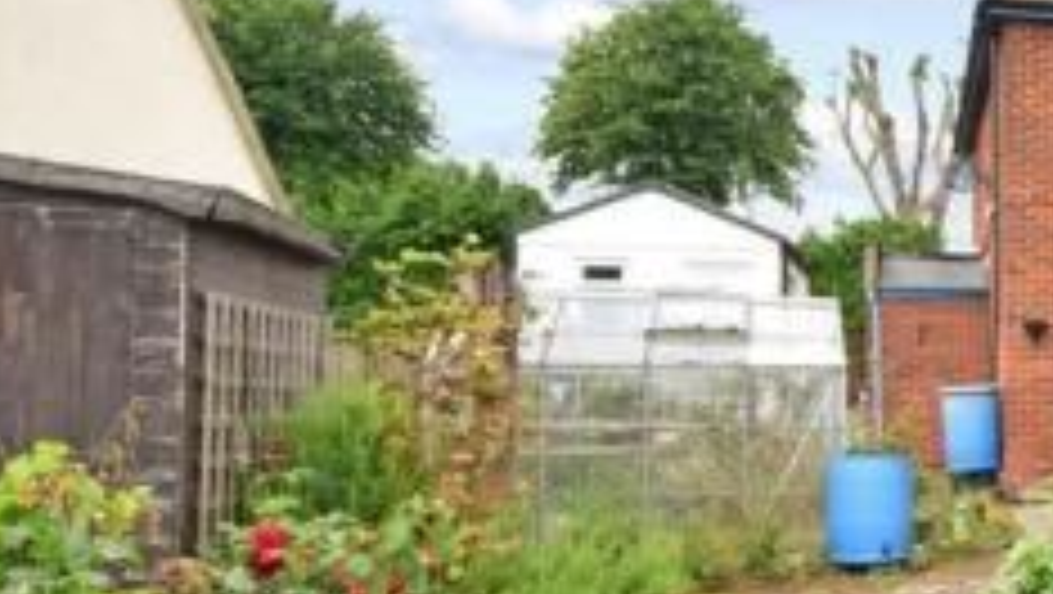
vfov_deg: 27.1
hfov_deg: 32.4
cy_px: 376
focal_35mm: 44
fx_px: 1229
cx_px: 1422
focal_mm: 10
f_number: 13
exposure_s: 1/200
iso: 640
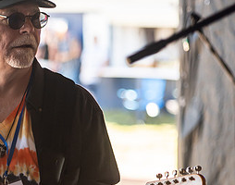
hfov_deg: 6.7
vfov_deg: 5.3
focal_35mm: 290
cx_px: 3
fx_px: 2005
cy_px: 218
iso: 500
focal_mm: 95
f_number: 2.8
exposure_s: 1/640
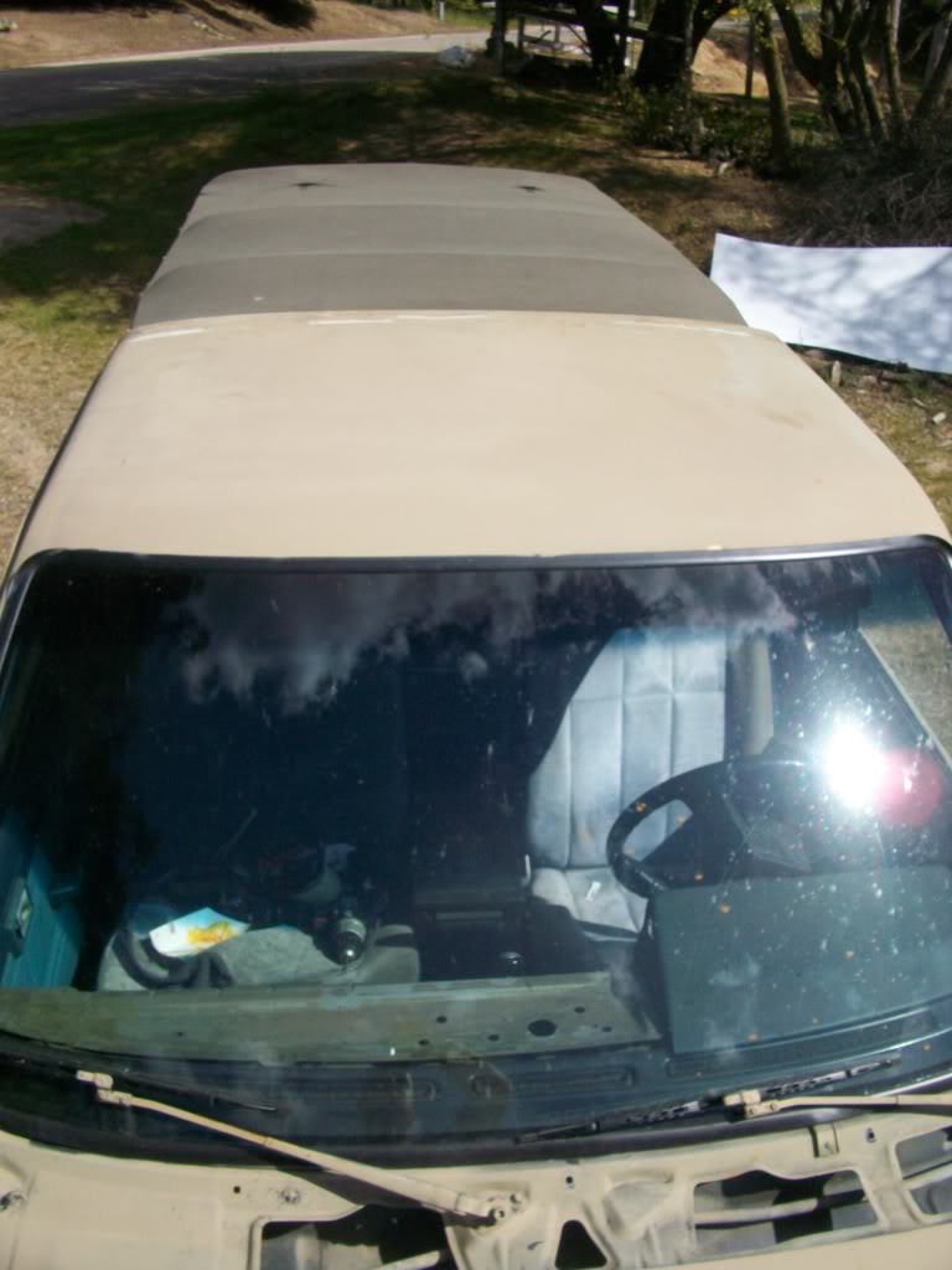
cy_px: 635
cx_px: 476
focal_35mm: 32
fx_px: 1173
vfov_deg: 56.8
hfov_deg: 44.2
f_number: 5.5
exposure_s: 1/400
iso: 64
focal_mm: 5.7
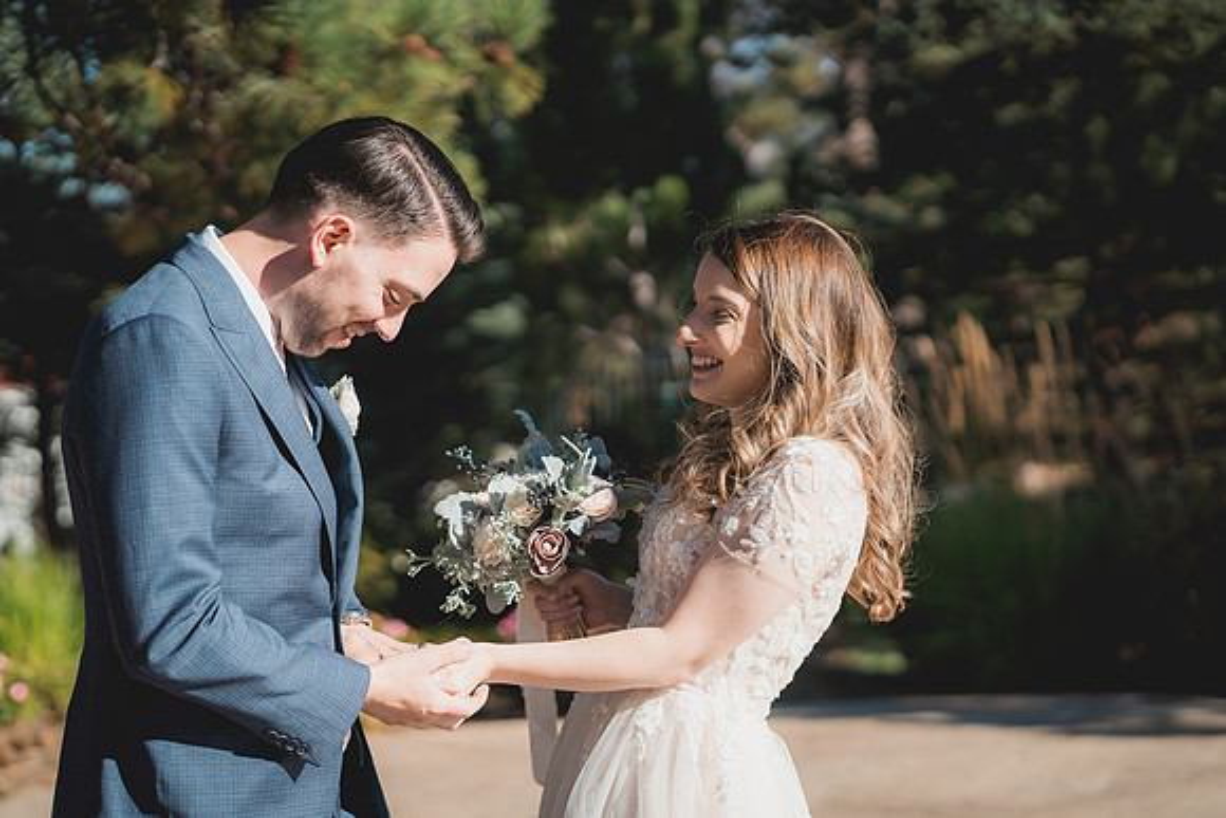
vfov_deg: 15.8
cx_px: 613
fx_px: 2940
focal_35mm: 86
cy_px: 409
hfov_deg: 23.6
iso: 200
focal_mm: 85
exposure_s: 1/5000
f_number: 3.2
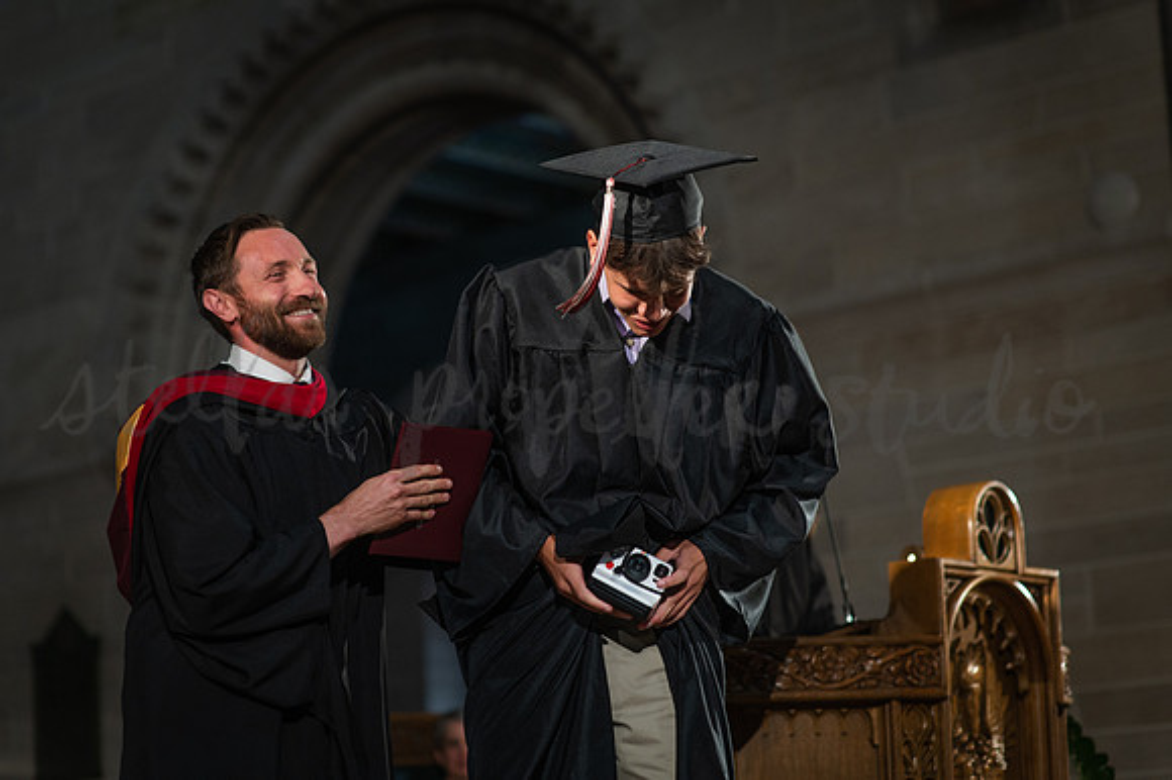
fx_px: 2766
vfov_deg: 16.1
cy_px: 390
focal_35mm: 85
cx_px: 586
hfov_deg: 23.9
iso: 1250
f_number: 2.5
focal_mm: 85
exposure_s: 1/320
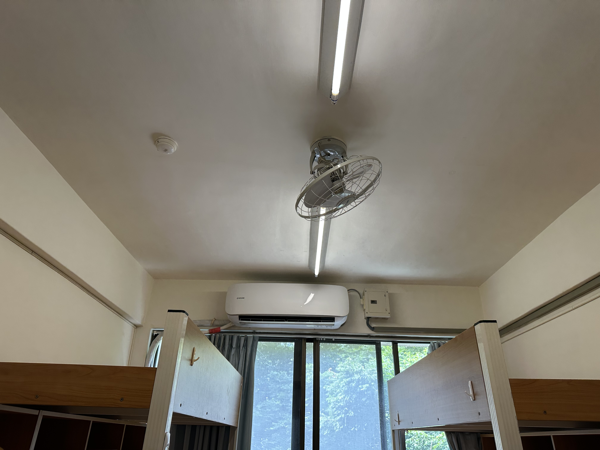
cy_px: 225
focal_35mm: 24
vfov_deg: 56.8
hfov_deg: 71.6
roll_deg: -1.0
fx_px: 416
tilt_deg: +25.9
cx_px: 300
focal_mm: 6.86
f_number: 1.78
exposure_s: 1/120
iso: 125
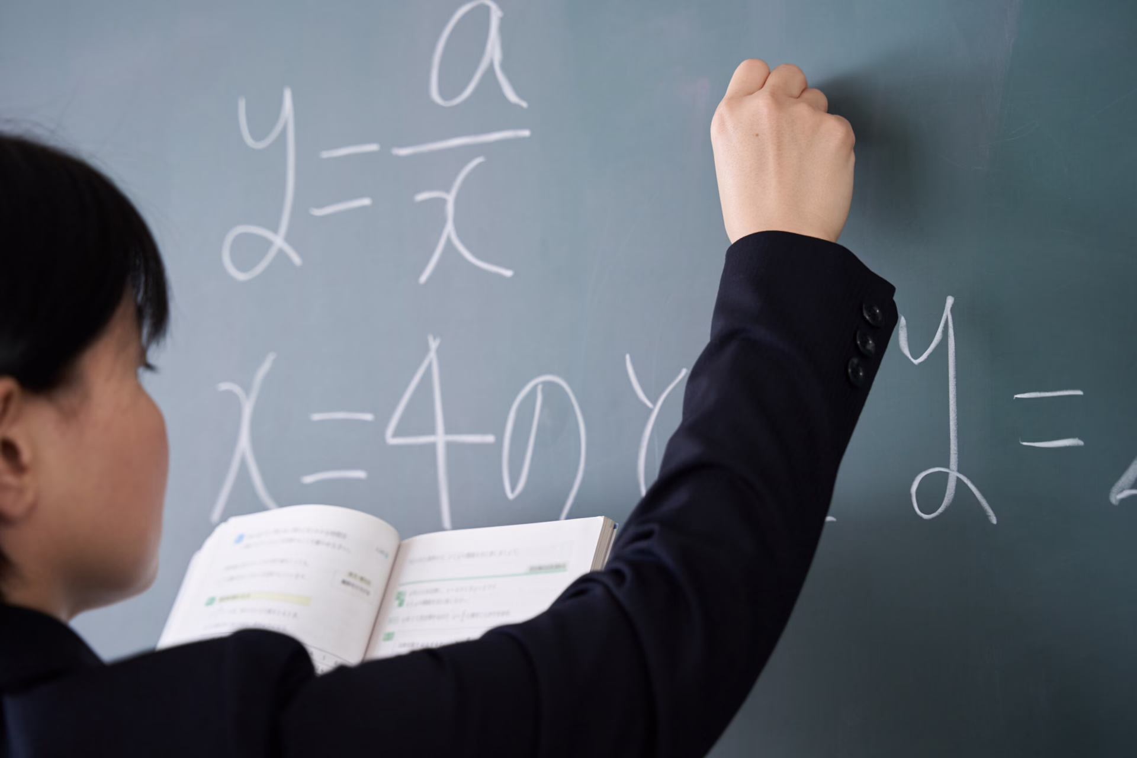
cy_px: 379
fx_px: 2147
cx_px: 568
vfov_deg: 20.0
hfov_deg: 29.7
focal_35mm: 68
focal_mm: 68
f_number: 4
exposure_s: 1/100
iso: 500
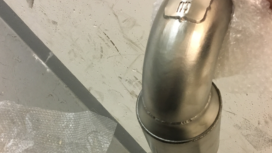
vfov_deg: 27.3
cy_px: 118
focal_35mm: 43
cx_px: 133
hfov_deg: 47.4
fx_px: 310
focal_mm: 4.15
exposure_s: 1/33
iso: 200
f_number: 2.2
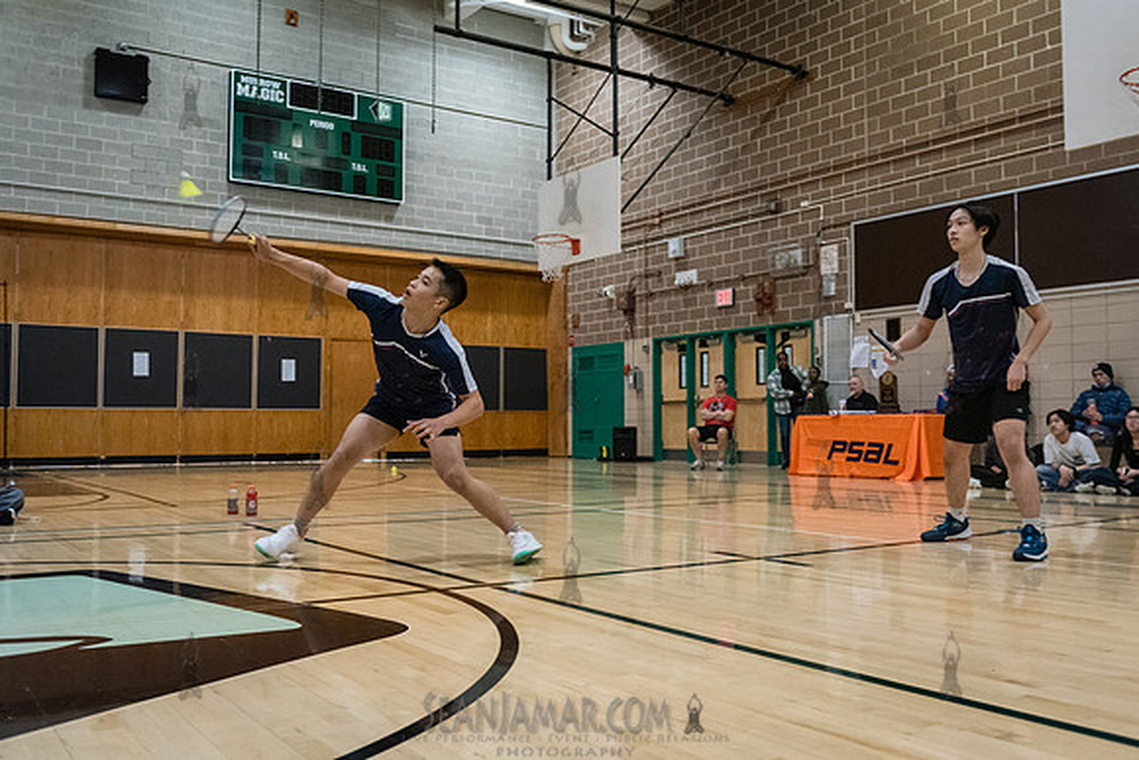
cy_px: 380
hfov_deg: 56.6
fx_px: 1057
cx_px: 584
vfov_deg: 39.5
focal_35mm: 33
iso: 8000
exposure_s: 1/400
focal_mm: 32
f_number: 3.5
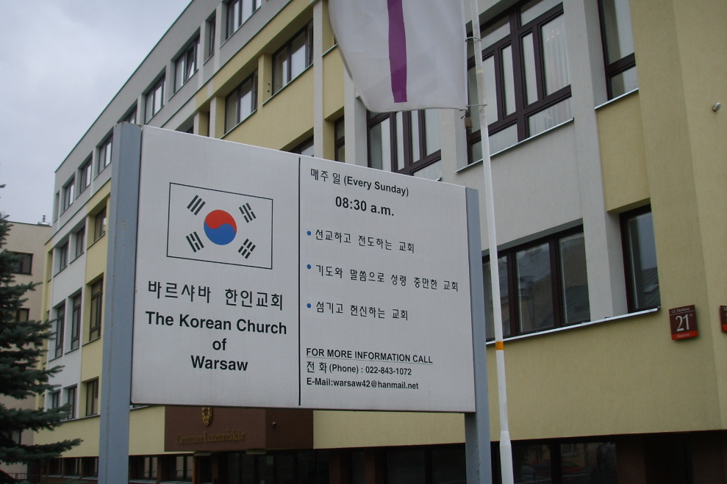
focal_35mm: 42
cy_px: 256
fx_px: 848
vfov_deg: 31.9
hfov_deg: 46.4
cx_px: 351
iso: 50
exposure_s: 1/125
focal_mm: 6.6
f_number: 3.5
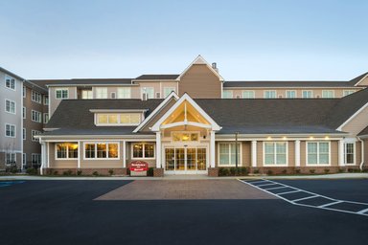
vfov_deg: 53.1
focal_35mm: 24
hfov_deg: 73.7
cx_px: 184
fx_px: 245
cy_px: 122
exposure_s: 1/15
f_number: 8
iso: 200
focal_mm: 24
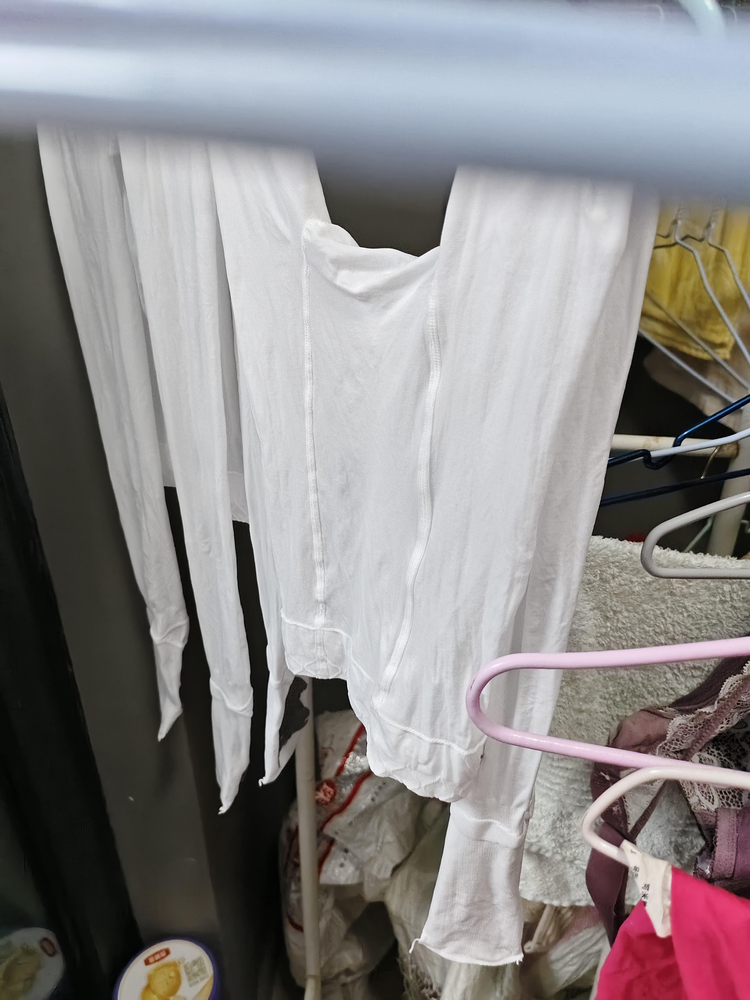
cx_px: 375
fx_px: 664
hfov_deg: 58.9
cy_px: 500
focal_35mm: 23
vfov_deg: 73.9
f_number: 1.88
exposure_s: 1/243
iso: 5970
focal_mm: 5.56
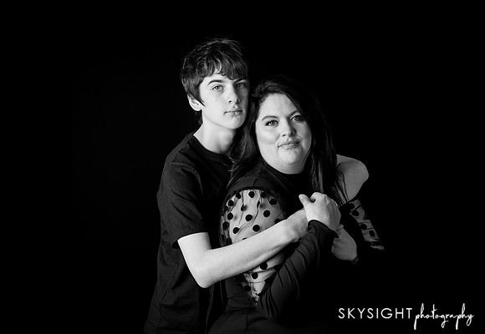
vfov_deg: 21.9
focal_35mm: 63
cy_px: 184
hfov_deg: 31.2
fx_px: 864
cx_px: 178
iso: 320
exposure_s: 1/60
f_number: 4
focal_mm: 50
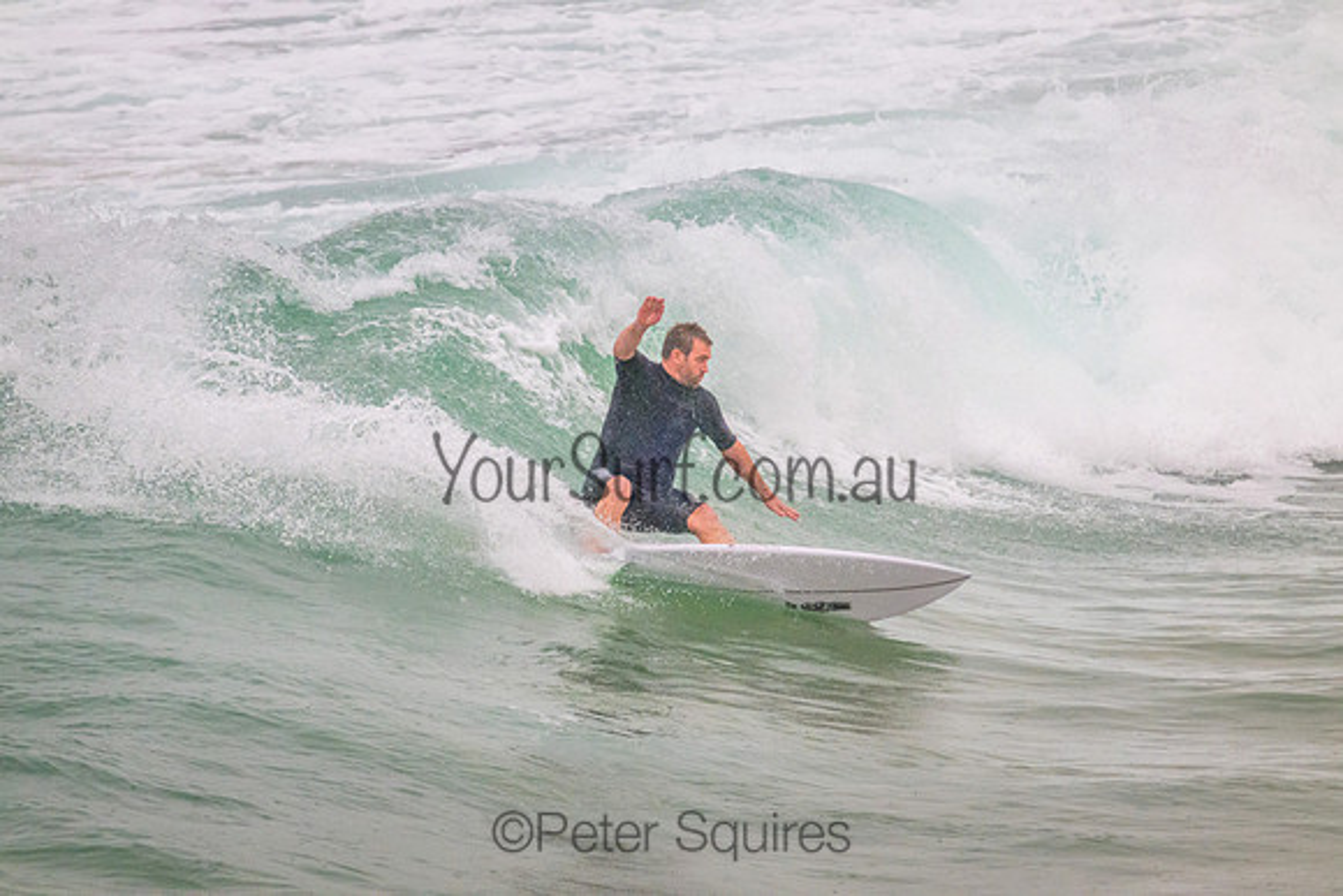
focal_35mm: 800
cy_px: 448
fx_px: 29850
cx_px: 672
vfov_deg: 1.7
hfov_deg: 2.6
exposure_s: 1/1250
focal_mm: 800
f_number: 11
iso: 4500
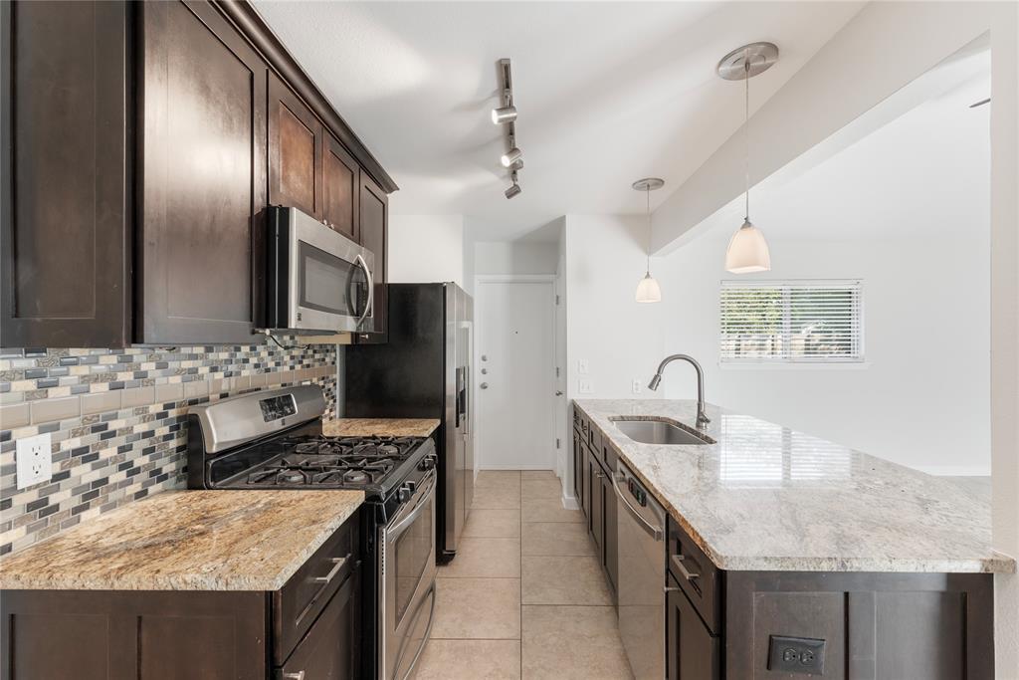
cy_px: 340
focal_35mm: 15
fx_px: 425
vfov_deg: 77.3
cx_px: 510
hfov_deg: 100.4
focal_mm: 15
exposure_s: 1/5
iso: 400
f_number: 8
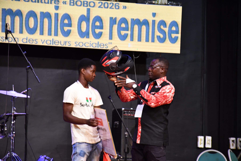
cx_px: 120
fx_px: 1305
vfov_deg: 7.0
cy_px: 80
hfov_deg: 10.5
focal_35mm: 195
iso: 3200
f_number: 5.6
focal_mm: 130
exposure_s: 1/100
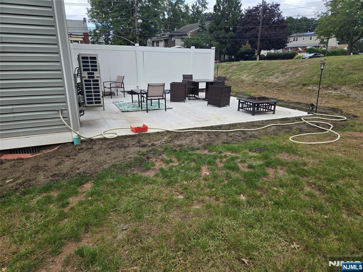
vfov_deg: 58.9
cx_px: 182
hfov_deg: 73.9
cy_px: 136
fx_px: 241
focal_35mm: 23
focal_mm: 5.4
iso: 25
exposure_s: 1/670
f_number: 1.8
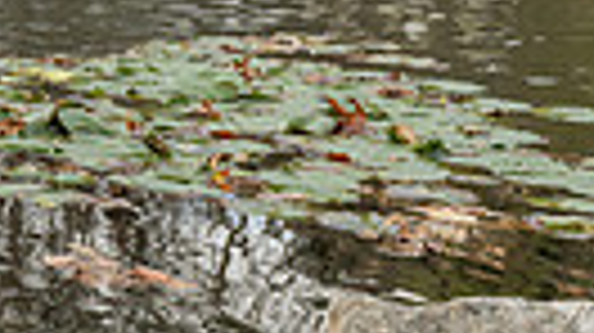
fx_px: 2266
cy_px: -157
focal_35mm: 144
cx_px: -910
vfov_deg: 8.2
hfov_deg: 11.7
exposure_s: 1/125
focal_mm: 24
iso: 200
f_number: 5.6
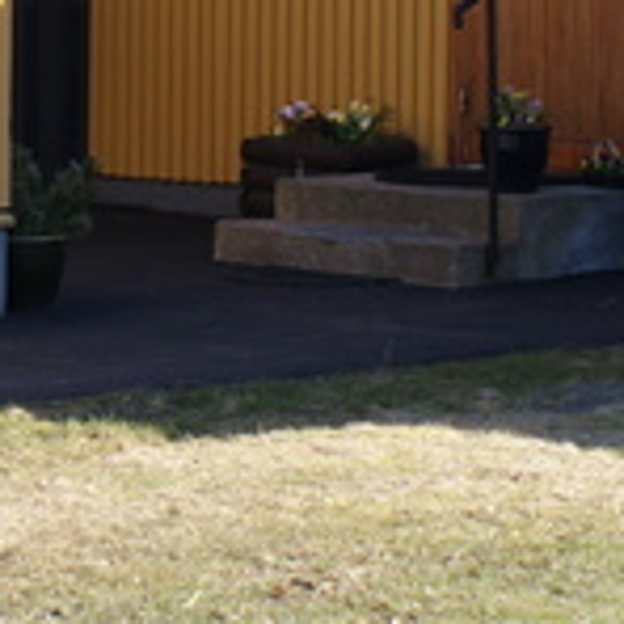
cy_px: 51
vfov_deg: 7.2
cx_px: 143
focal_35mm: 241
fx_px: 4921
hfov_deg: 7.2
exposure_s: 1/80
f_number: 9
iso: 100
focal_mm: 35
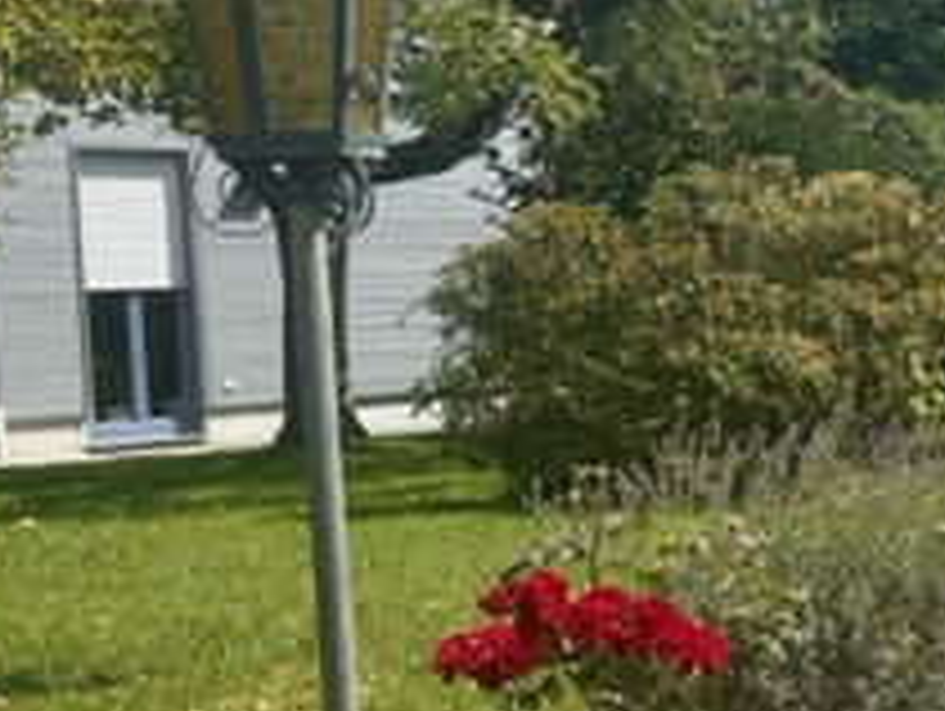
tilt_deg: -2.7
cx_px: 1305
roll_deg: +2.5
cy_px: 387
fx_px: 1995
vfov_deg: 20.2
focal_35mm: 73
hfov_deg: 23.0
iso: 80
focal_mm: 6.86
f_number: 1.78
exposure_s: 1/3058
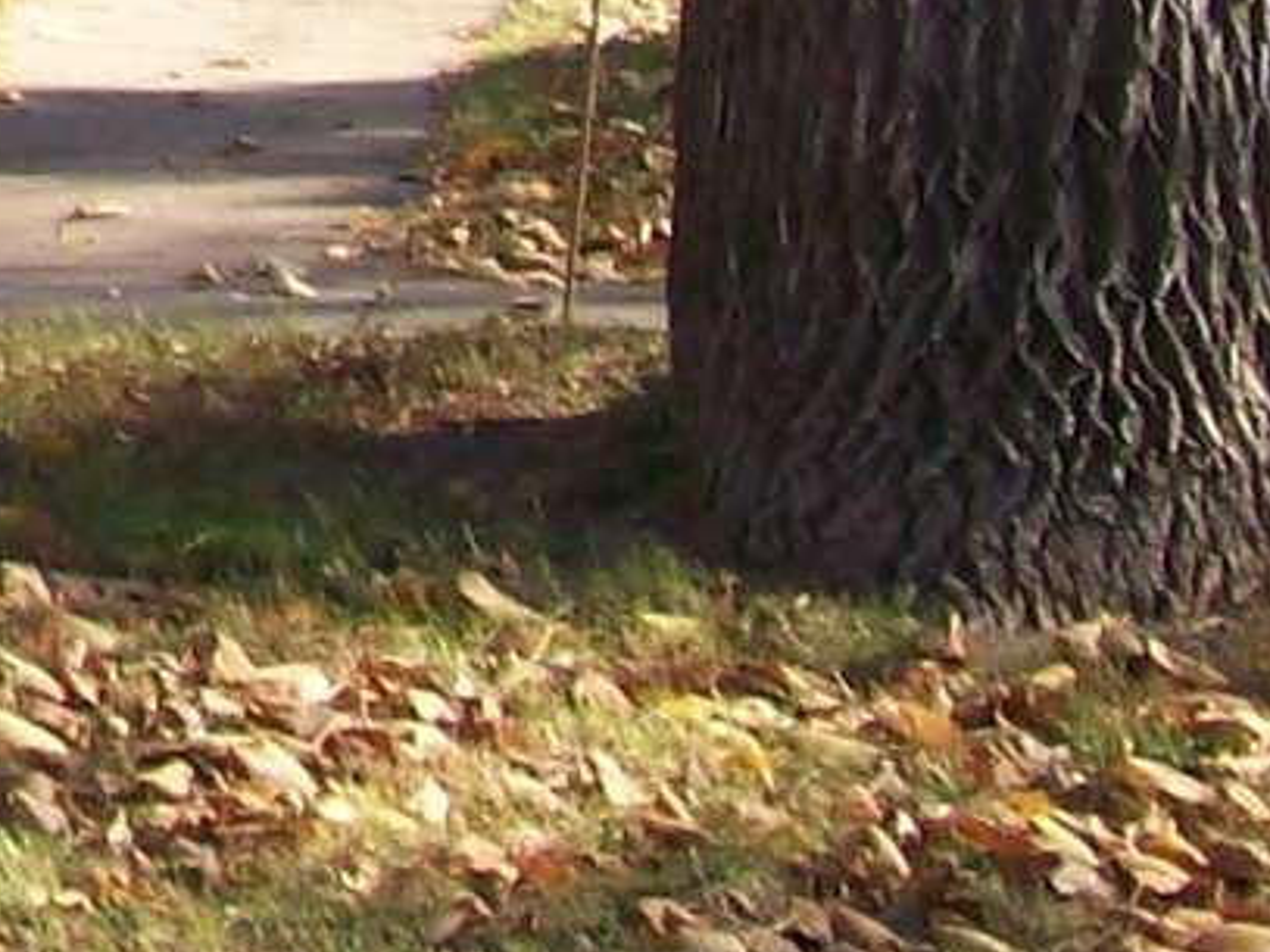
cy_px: -1679
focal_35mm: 255
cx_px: -2297
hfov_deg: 7.1
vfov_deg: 5.5
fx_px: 9353
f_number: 3
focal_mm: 7.6
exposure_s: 1/421
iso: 80
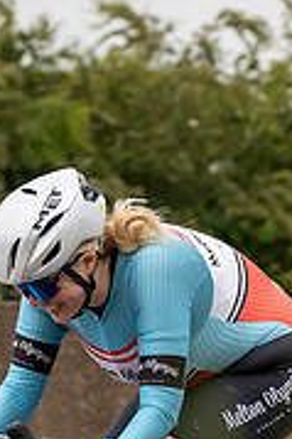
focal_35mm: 416
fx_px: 5071
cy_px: 285
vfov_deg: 5.0
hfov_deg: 3.3
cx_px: 124
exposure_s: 1/1000
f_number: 3.5
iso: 200
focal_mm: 70
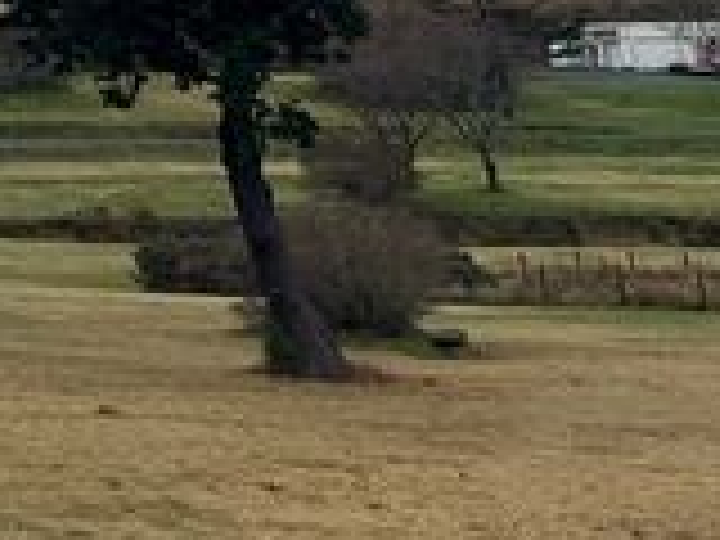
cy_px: -677
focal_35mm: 122
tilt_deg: +16.6
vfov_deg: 10.7
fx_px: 2538
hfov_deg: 14.2
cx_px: -587
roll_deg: -1.5
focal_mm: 6.86
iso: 80
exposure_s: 1/361
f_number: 1.78
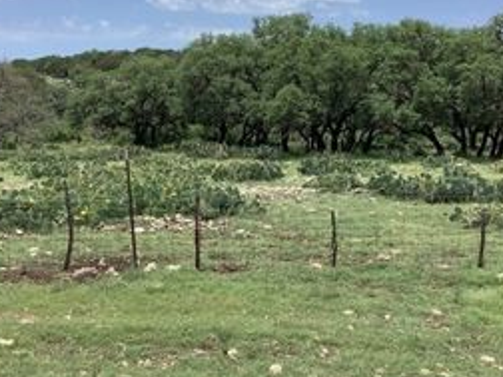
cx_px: 241
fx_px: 770
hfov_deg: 36.2
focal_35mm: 53
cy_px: 115
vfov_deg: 27.3
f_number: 2.4
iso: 25
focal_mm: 3.3
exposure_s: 1/1698
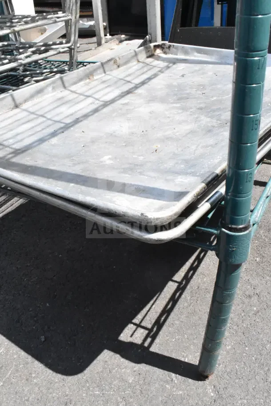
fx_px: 390
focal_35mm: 34
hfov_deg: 38.4
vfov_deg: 55.1
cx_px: 136
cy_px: 203
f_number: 20
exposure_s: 1/1600
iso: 6400
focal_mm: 23
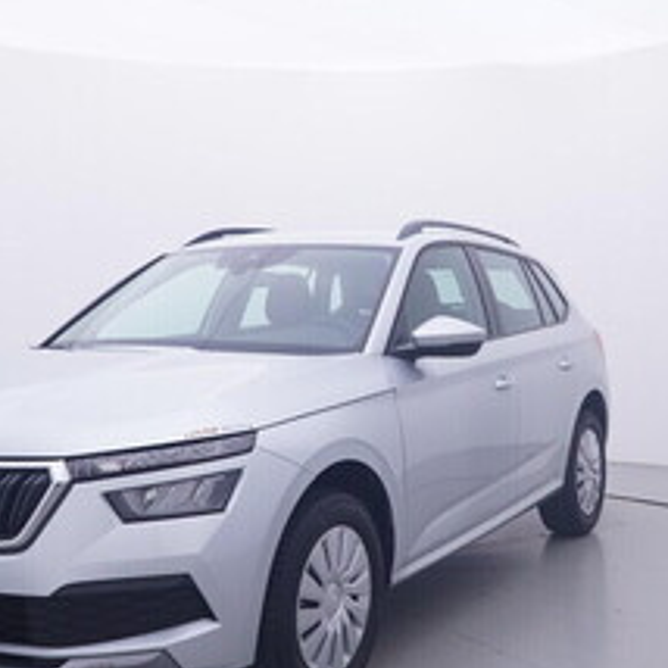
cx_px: 354
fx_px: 1072
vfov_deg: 34.6
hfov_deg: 34.6
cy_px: 357
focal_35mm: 49
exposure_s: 1/80
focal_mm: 15
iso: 200
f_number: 5
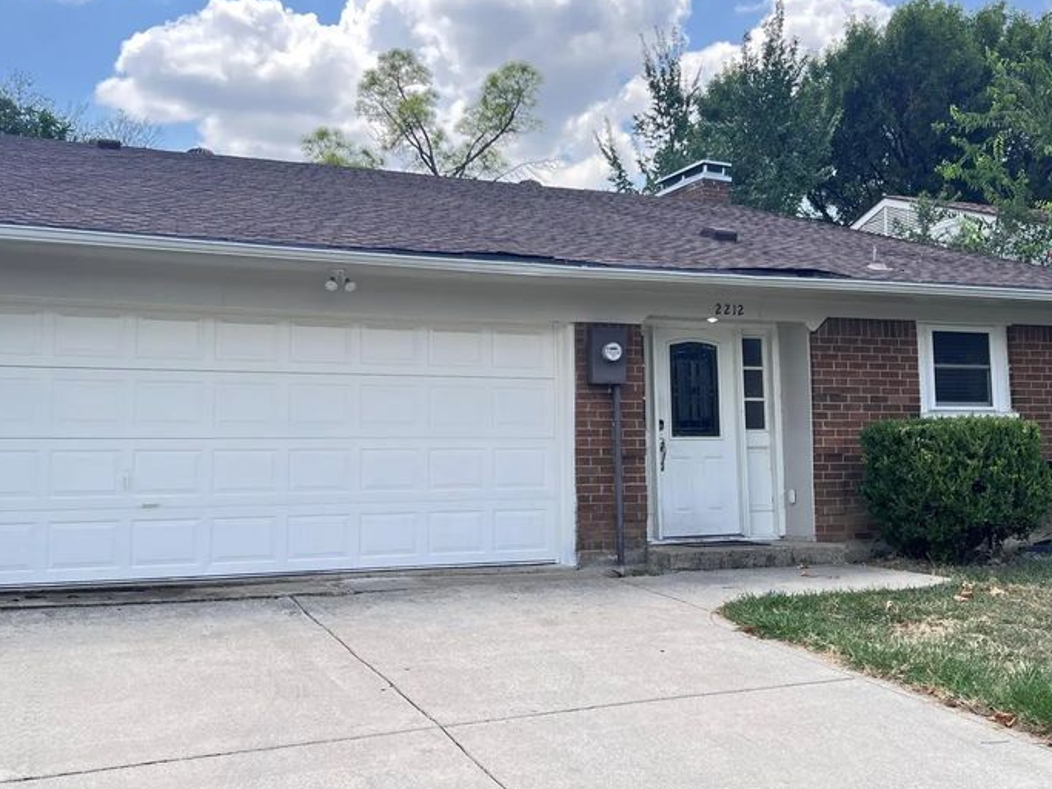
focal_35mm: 39
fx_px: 1185
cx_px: 547
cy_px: 330
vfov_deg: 36.7
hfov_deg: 47.9
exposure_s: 1/1361
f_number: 1.5
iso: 50
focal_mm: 5.7
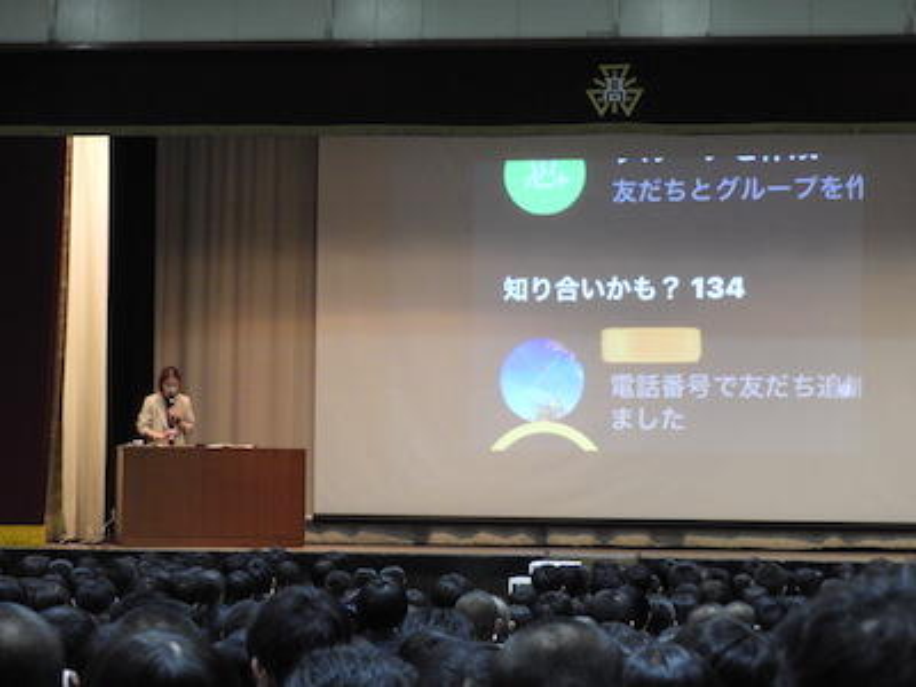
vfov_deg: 11.0
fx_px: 3572
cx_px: 458
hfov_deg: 14.6
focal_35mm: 135
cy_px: 344
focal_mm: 24.2
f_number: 5
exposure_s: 1/15
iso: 800
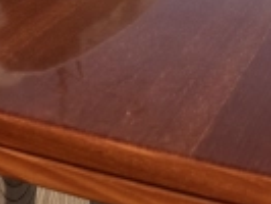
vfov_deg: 13.8
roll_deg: +0.2
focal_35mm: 99
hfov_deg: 19.2
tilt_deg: -10.7
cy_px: -121
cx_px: -8
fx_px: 776
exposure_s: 1/11905
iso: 80
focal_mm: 6.76
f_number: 1.78
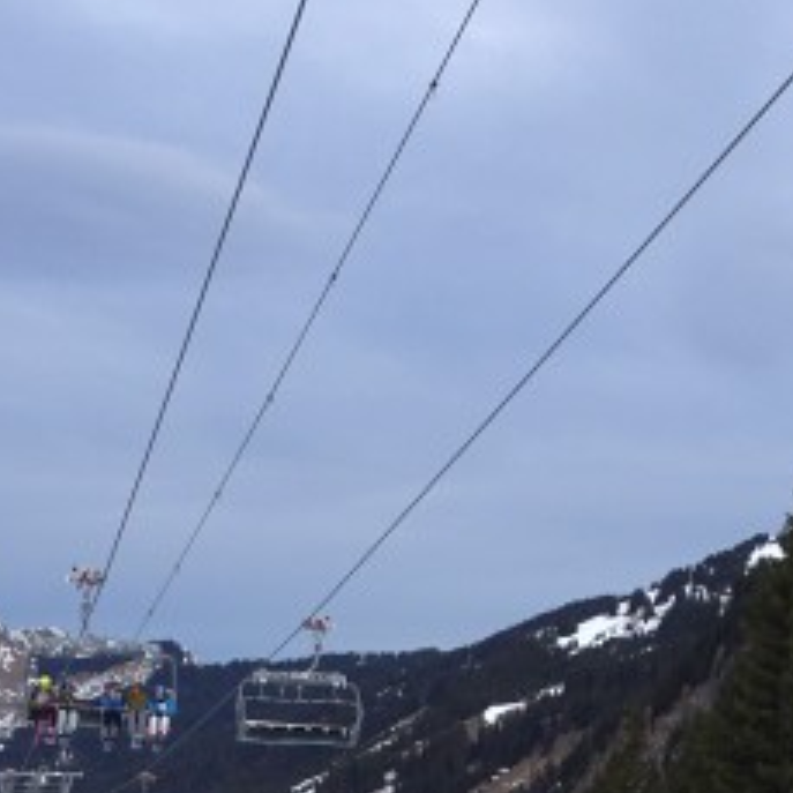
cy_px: 914
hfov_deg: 23.3
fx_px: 1918
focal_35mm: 74
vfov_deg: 21.9
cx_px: 457
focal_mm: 4.1
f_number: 3.5
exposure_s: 1/200
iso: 80
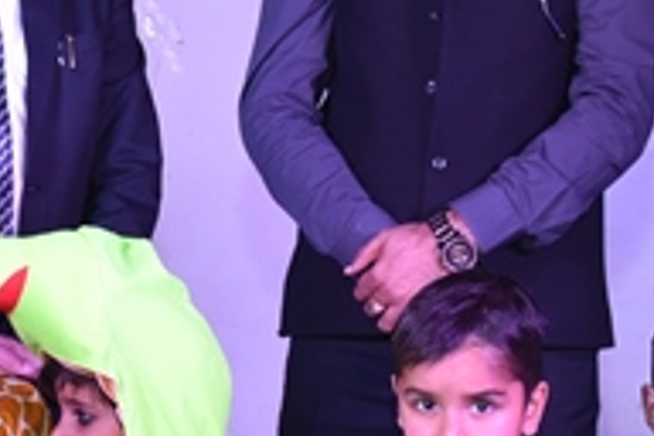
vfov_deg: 7.7
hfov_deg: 11.5
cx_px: 102
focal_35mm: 178
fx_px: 3233
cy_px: 419
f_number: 5.6
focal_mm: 38
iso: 1000
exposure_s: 1/125
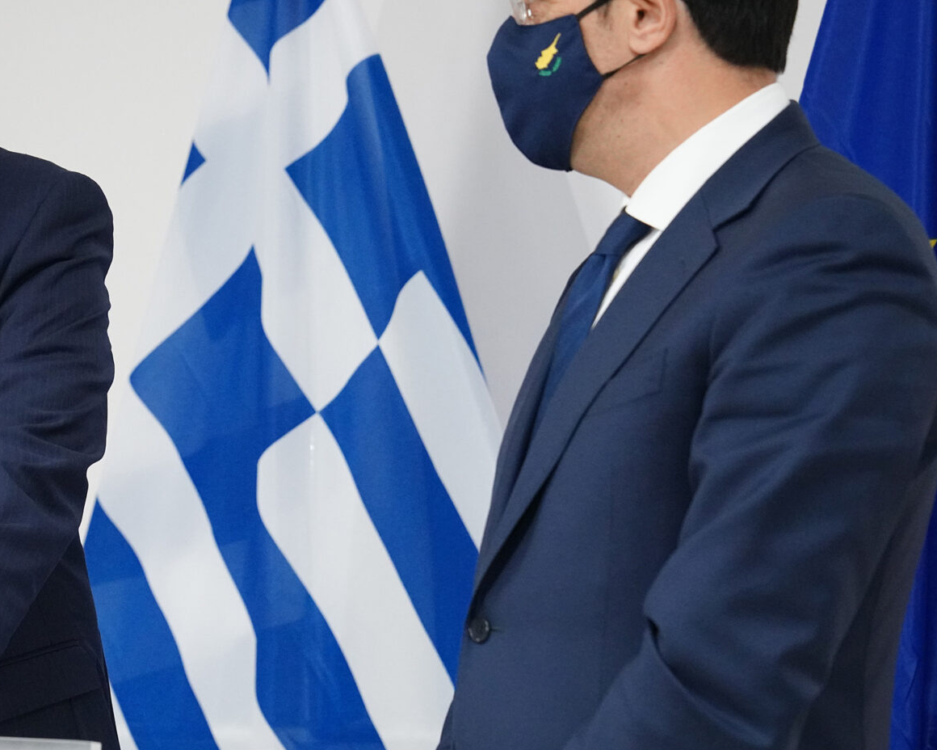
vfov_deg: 10.6
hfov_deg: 13.2
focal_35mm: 145
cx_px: 172
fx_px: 4021
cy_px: 320
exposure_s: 1/250
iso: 3200
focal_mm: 70
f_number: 4
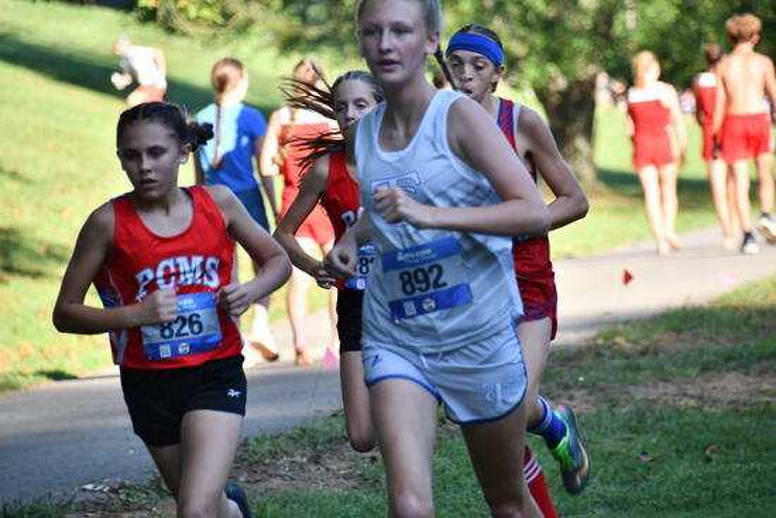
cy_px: 259
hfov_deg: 6.9
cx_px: 388
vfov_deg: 4.6
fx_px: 6468
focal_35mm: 300
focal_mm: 200
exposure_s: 1/200
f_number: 6.3
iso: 200
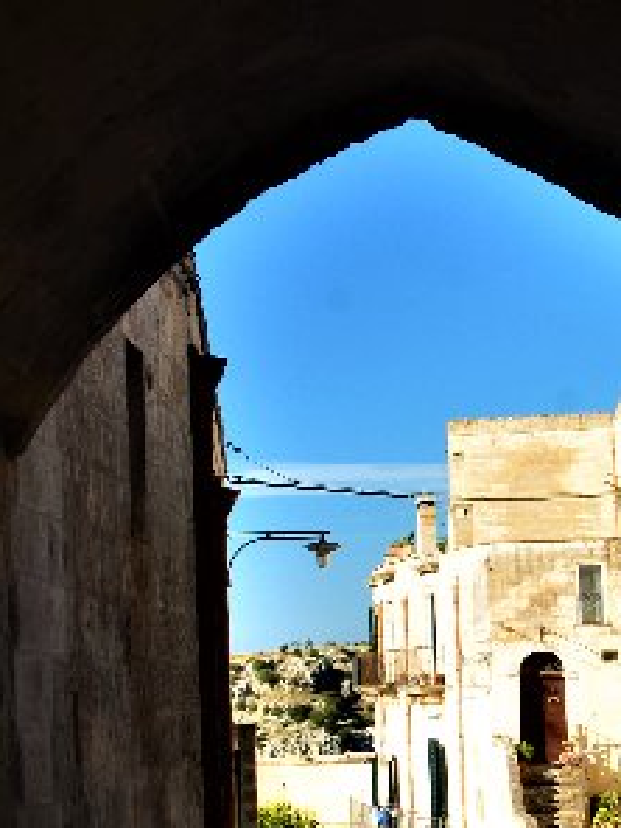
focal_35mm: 101
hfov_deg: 14.6
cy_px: 518
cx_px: 490
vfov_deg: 19.4
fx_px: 2416
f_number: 10
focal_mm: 26
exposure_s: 1/60
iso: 200
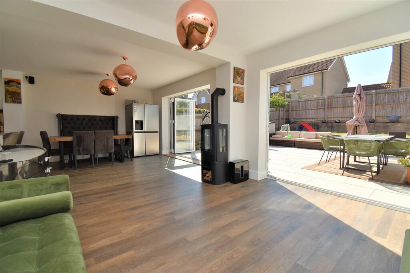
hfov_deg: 100.4
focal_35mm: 15
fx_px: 171
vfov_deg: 77.3
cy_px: 136
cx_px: 205
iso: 100
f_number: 8
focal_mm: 10
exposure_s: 1/200
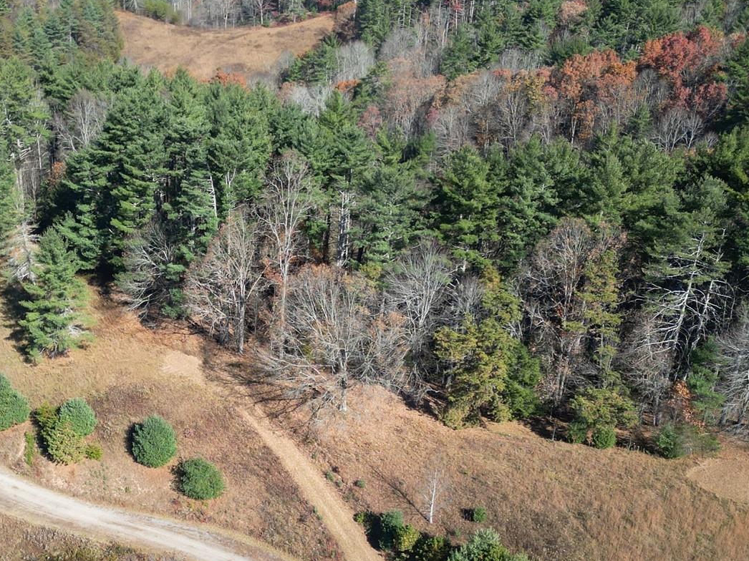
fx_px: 1017
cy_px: 340
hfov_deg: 39.6
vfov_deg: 30.8
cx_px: 212
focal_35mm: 47
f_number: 1.7
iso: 100
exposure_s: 1/1250
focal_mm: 6.72
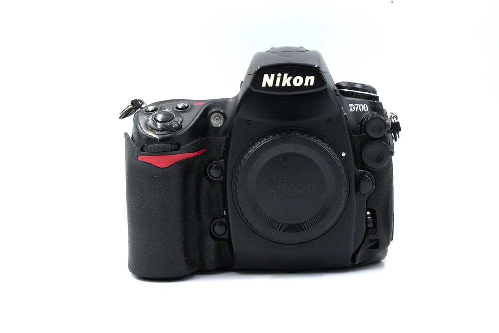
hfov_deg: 36.2
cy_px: 166
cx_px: 250
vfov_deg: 24.6
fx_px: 762
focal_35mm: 55
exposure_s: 1/125
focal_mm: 55
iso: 800
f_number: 14
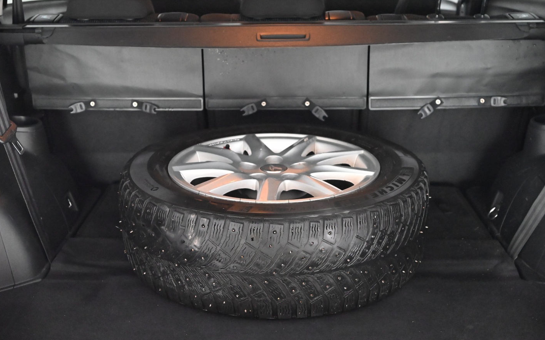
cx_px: 256
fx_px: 713
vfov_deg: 26.9
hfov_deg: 41.8
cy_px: 173
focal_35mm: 48
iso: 10000
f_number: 5.6
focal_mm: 41
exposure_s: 1/60
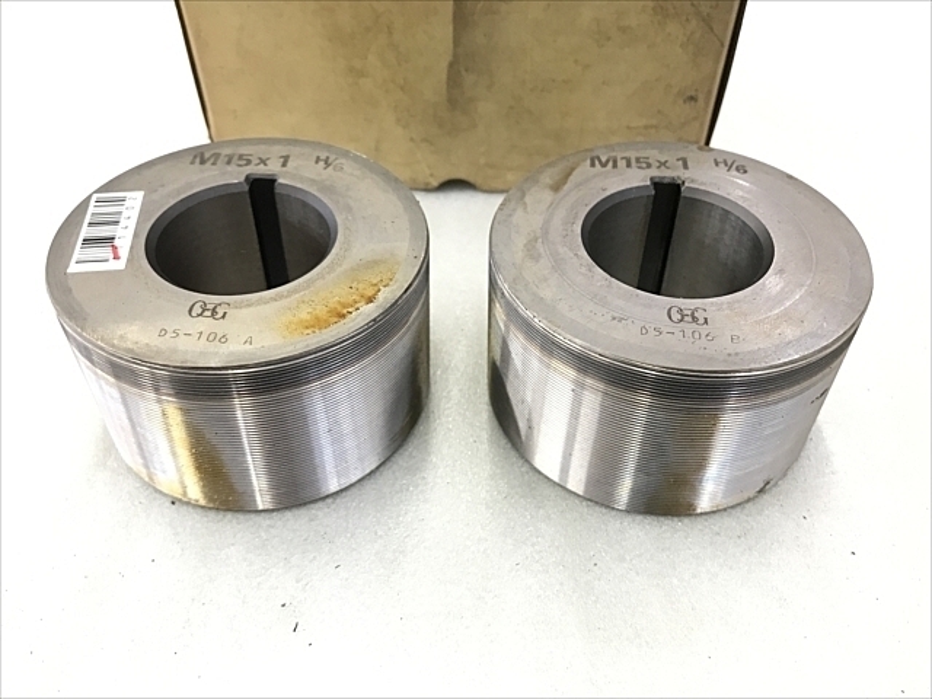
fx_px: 754
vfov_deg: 49.7
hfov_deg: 63.4
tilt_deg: -43.9
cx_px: 466
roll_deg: -1.3
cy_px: 350
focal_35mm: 28
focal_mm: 3.99
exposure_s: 1/20
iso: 40
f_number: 1.8
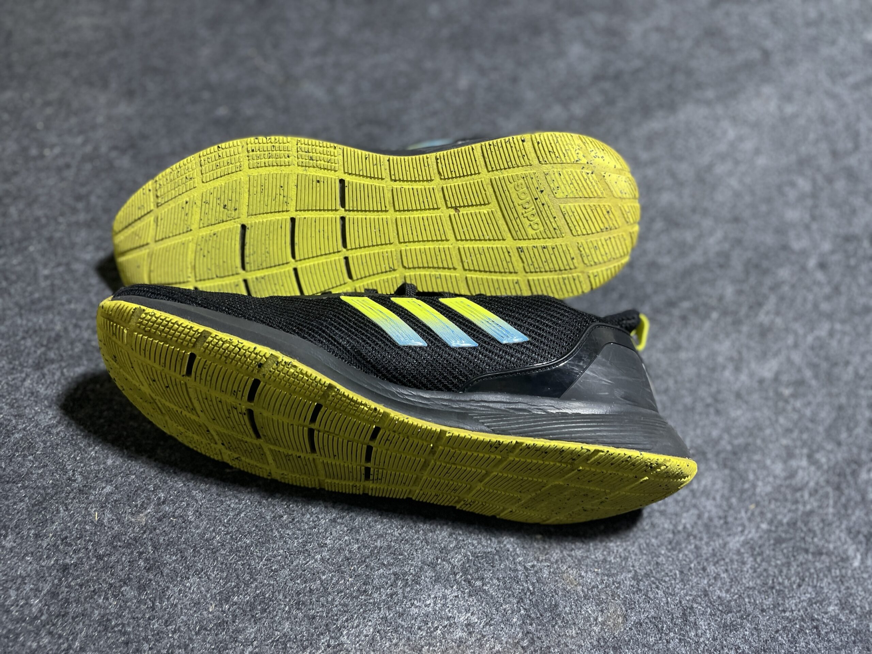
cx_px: 436
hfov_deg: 67.3
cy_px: 327
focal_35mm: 26
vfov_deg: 53.1
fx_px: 655
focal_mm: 4.2
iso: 200
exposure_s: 1/50
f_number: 1.6
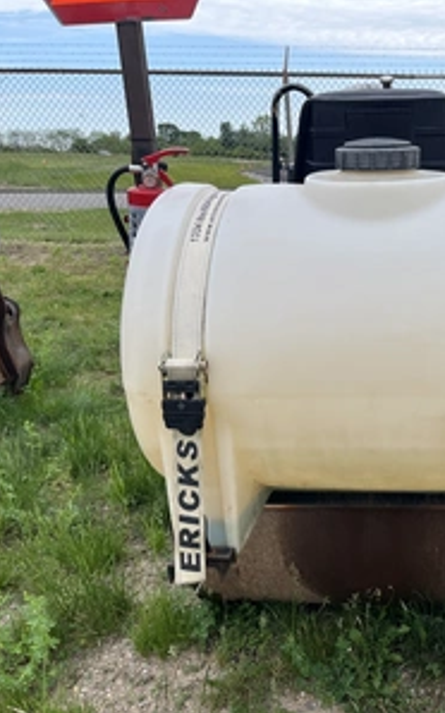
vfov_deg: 52.8
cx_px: 392
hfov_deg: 32.8
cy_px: 356
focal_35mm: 37
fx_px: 719
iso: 50
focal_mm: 5.1
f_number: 1.6
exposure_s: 1/1056
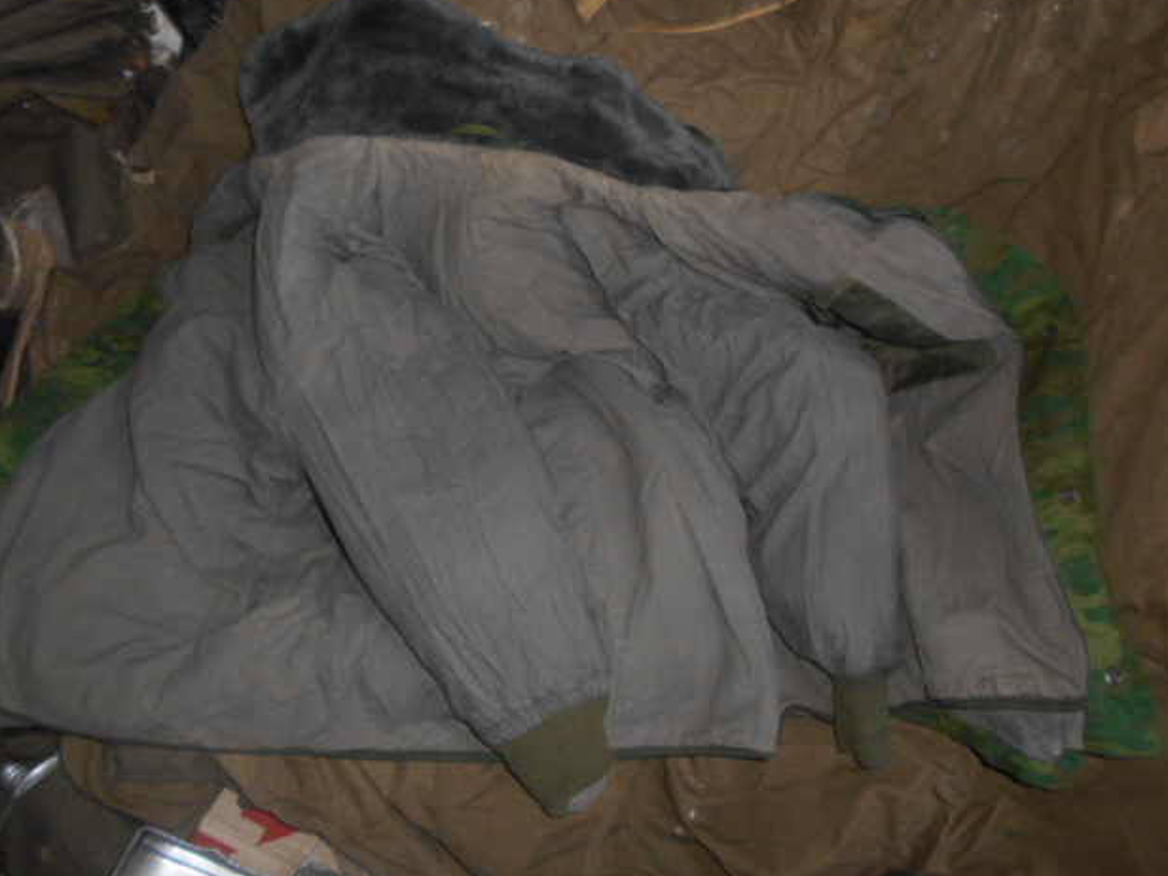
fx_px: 911
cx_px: 573
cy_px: 442
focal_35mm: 27
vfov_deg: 51.4
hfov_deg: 65.3
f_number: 3.2
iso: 200
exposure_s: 1/25
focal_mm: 4.6
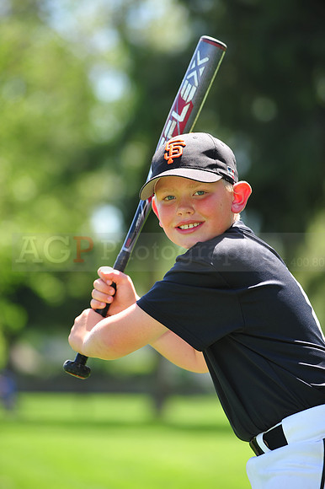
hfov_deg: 6.9
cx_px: 162
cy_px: 244
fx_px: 2711
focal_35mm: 200
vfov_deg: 10.3
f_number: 4.5
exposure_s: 1/400
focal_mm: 200
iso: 200
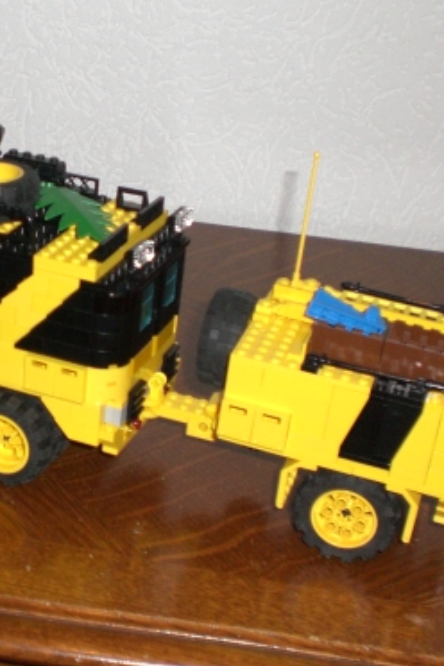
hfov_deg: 19.7
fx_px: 1258
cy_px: 297
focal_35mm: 68
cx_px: 54
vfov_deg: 29.6
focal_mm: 6.3
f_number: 3.1
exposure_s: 1/60
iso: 200
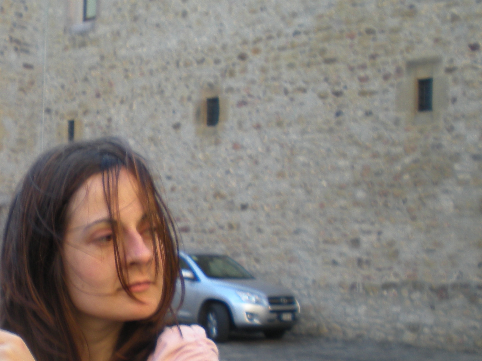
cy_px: 260
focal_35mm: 71
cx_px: 92
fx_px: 989
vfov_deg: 20.6
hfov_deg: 26.8
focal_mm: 6.3
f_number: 3.1
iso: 64
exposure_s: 1/73.5
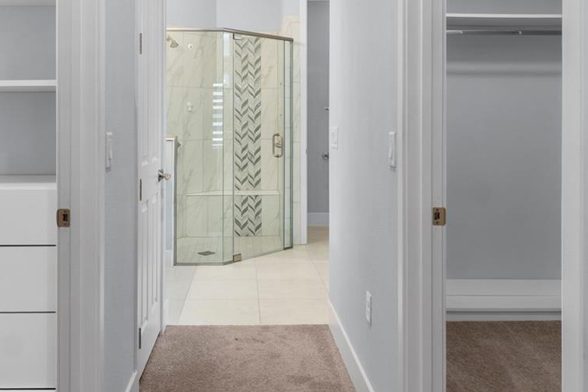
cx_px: 280
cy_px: 124
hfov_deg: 58.7
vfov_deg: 40.5
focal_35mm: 32
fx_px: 523
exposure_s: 1/1.67
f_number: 9
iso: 100
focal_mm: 10
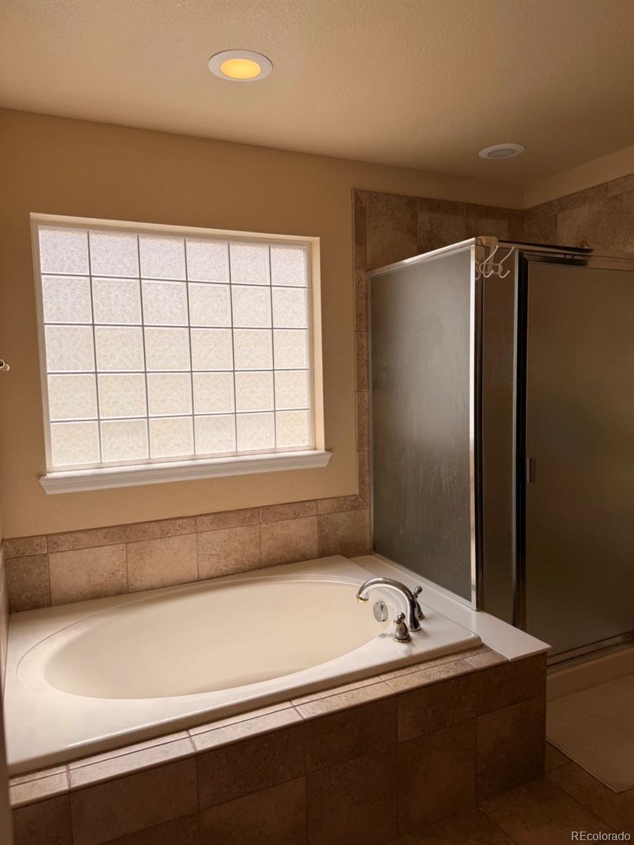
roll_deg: +1.1
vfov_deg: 71.6
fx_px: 586
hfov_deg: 56.8
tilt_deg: -5.8
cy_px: 422
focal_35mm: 24
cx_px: 317
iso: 80
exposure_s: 1/1653
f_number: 1.78
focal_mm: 6.76
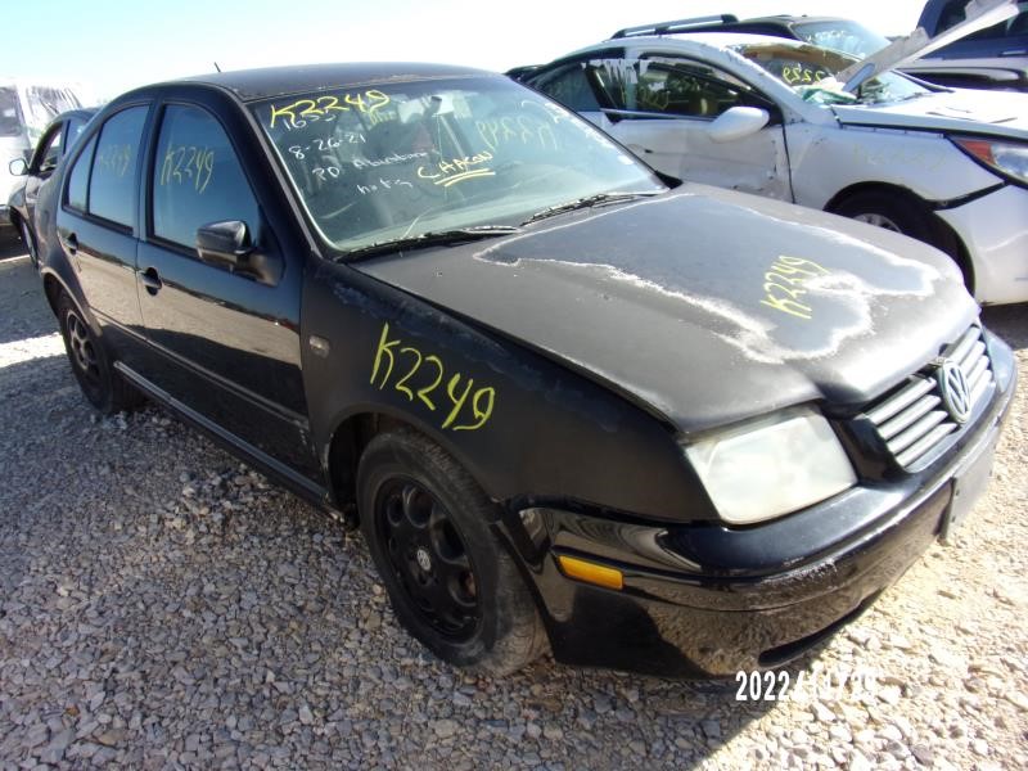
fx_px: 713
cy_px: 386
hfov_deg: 71.6
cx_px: 514
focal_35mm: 24
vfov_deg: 56.8
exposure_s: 1/480
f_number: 3.3
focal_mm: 4.3
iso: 80
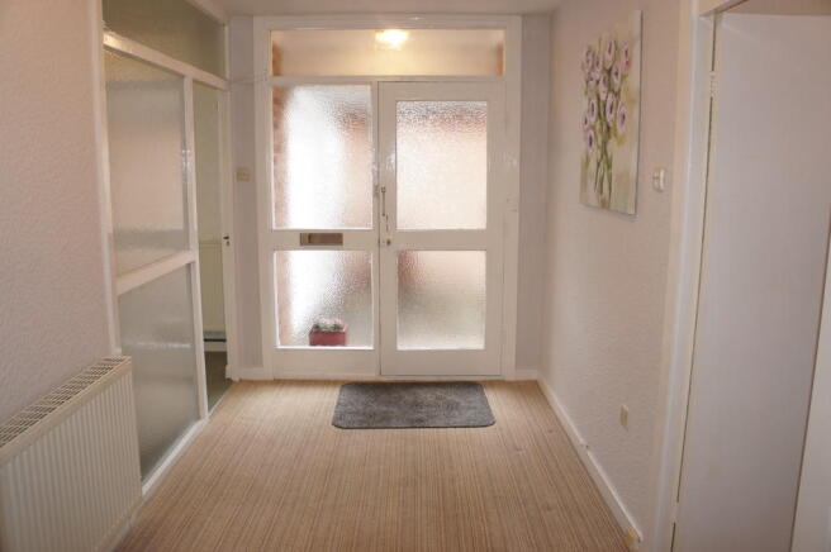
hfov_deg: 67.4
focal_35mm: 27
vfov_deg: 47.8
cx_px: 416
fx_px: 623
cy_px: 276
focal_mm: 18
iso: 200
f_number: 4
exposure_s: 1/60
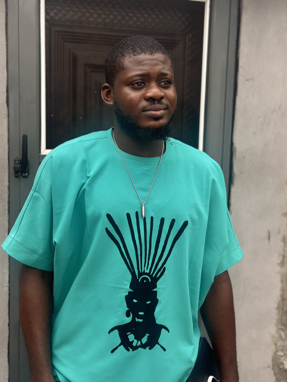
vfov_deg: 39.7
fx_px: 531
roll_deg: -0.4
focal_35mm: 48
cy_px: 191
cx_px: 144
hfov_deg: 30.3
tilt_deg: -7.7
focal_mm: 6.86
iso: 80
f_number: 1.78
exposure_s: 1/401
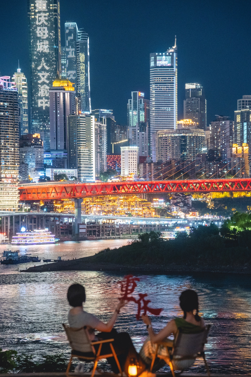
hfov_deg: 11.8
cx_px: 126
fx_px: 1213
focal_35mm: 116
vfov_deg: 17.6
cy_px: 196
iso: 5000
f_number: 5
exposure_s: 1/25
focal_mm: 110
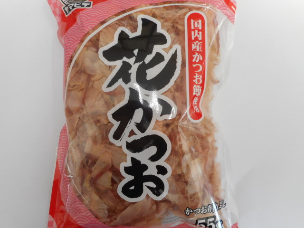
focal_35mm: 25
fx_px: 220
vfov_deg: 54.9
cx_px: 152
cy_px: 114
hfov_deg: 69.4
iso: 80
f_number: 3.7
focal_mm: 4.5
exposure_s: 1/30
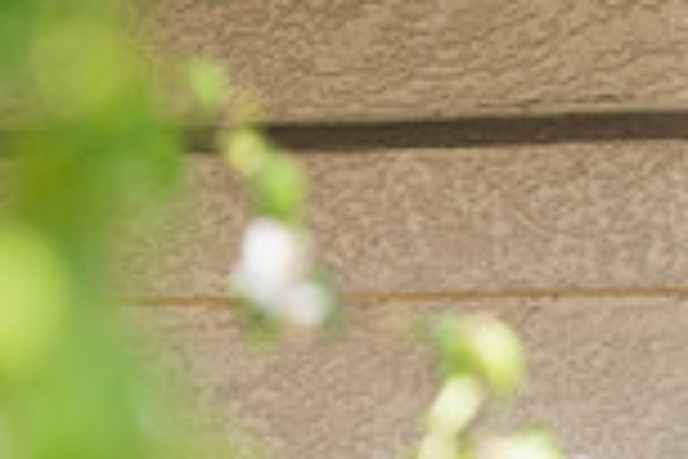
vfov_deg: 3.0
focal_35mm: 456
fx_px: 8714
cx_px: 922
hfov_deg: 4.5
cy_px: 862
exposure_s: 1/200
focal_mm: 120
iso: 80
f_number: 3.2
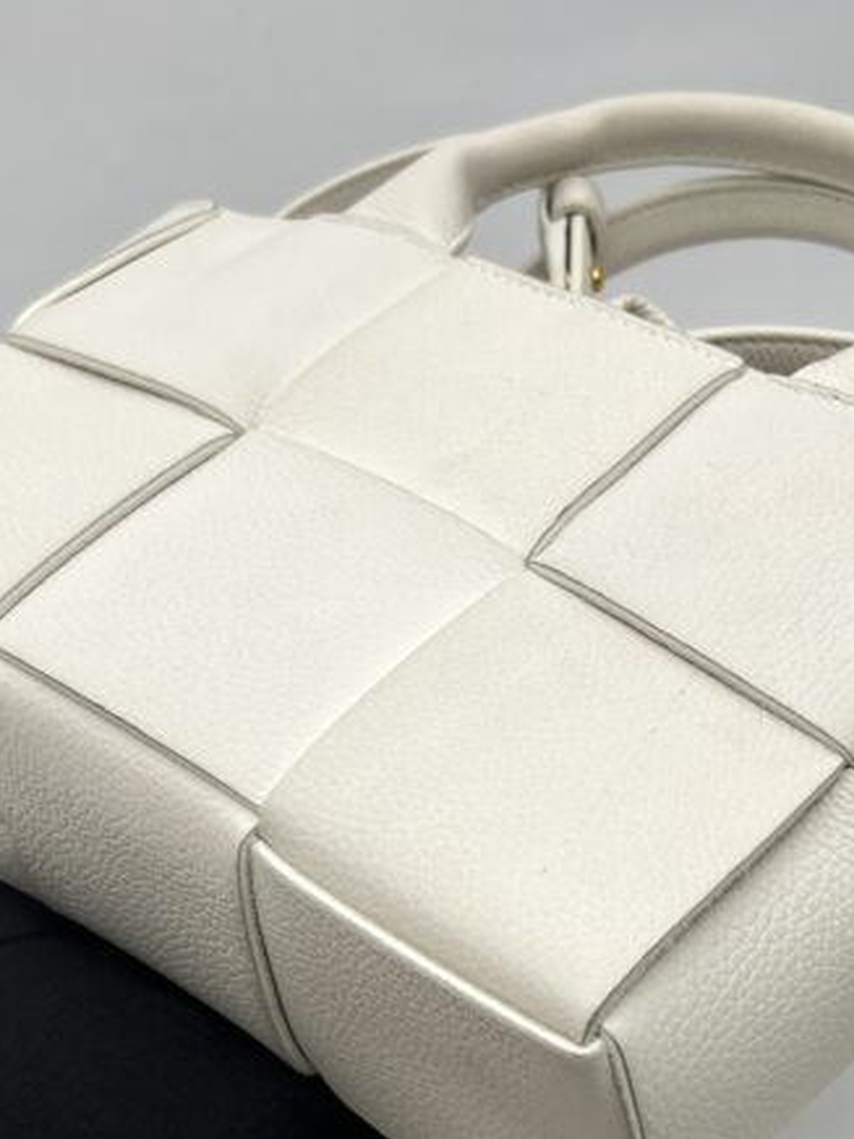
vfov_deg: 31.1
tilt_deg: -38.2
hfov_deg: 24.0
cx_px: 543
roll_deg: +2.7
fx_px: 2007
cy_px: 852
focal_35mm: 61
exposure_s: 1/171
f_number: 1.5
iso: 40
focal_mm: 5.7
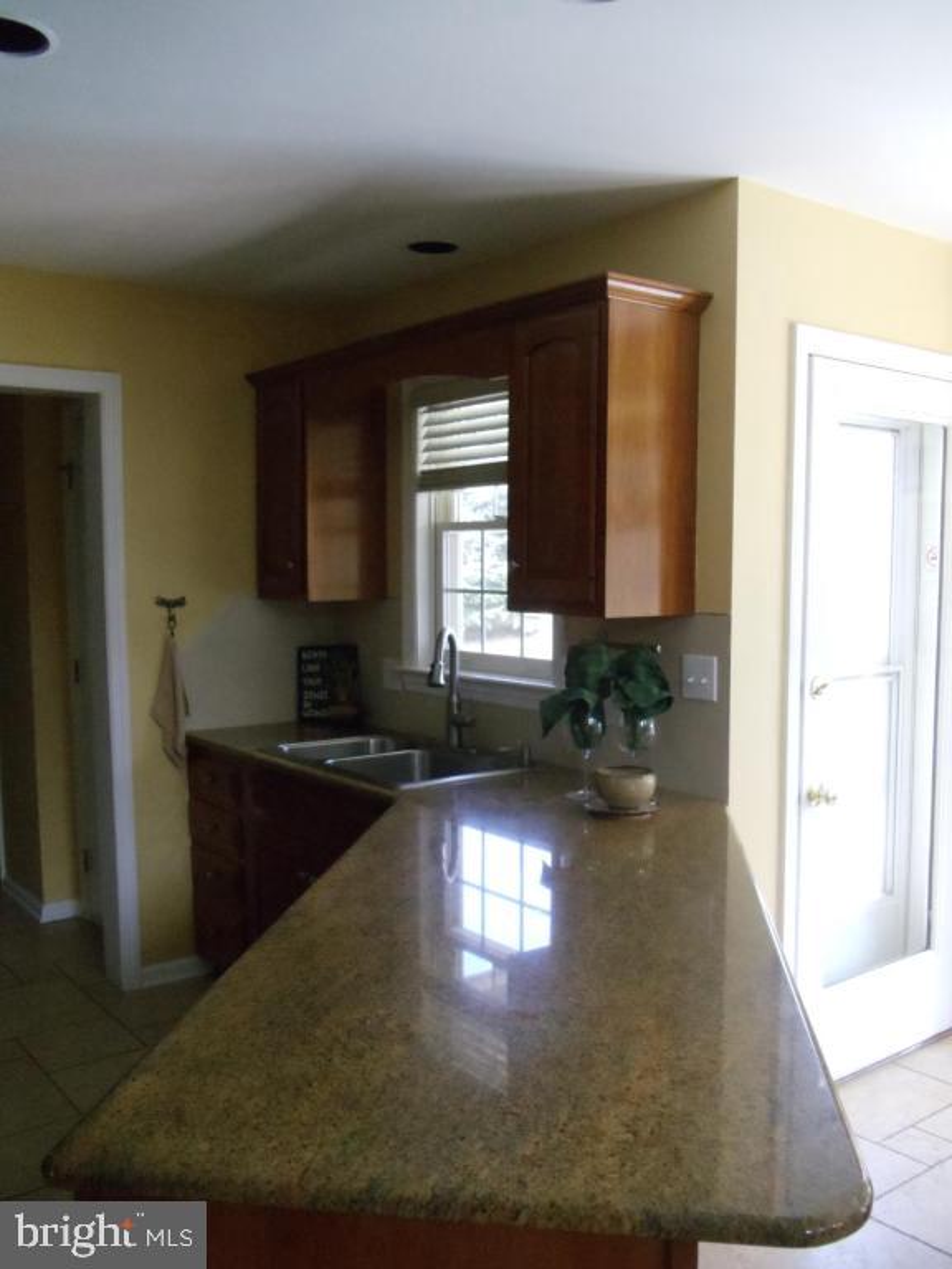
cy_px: 634
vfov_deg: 42.9
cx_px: 476
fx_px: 1613
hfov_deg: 32.9
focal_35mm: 44
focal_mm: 6
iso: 800
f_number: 3.5
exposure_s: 1/160
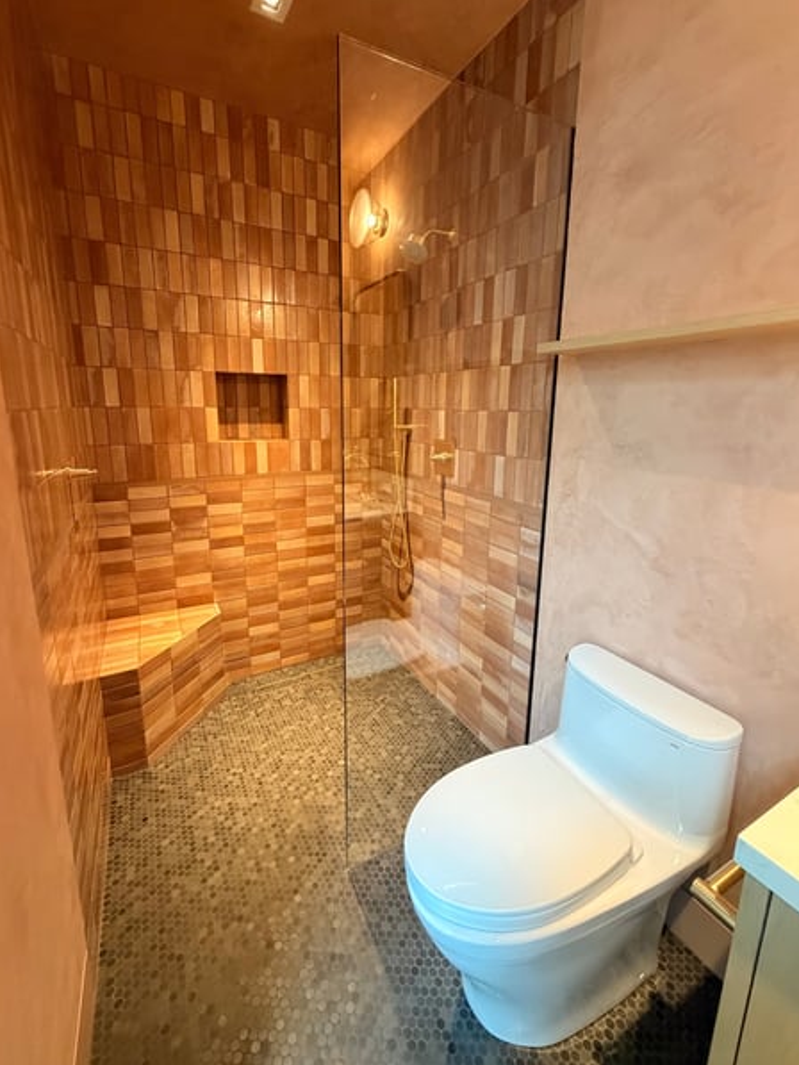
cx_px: 385
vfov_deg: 98.0
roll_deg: -0.5
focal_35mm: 15
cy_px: 499
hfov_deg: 81.7
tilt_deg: -11.7
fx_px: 461
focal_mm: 2.22
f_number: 2.2
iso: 500
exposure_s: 1/60
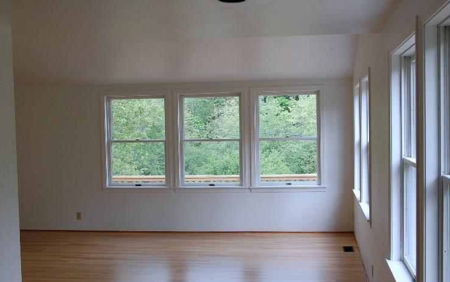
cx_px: 254
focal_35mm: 42
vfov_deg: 30.6
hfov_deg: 47.1
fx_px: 515
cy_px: 147
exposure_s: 1/100
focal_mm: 20
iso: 400
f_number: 5
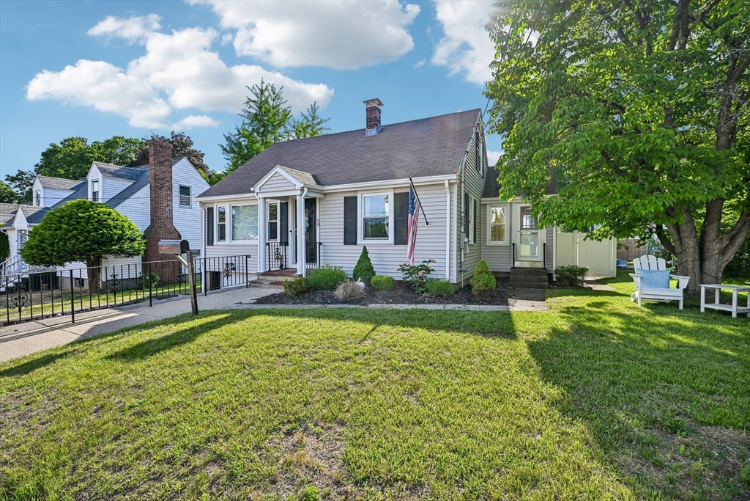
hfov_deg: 96.7
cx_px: 375
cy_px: 250
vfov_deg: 73.8
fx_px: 333
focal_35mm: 16
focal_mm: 16
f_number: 8
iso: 400
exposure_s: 1/640
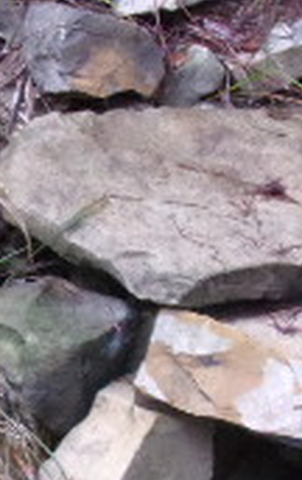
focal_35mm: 130
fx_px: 1706
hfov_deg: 9.8
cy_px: 371
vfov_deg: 16.0
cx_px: -165
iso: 339
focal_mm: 5.9
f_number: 3.7
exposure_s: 1/17
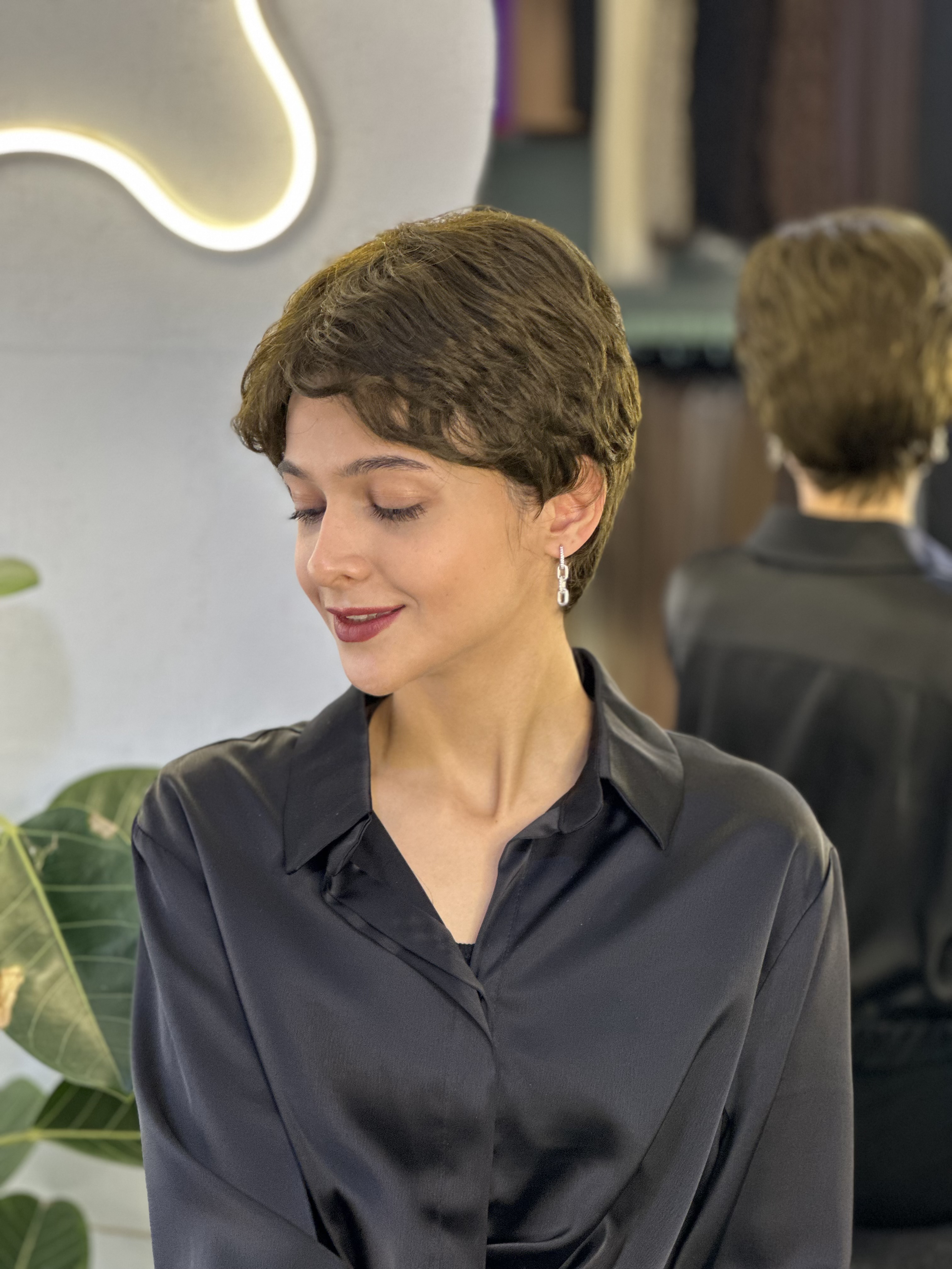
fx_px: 2824
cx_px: 476
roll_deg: -0.7
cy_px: 634
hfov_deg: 19.1
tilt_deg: -7.1
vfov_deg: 25.3
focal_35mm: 77
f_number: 2.8
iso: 160
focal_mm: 9
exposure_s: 1/50
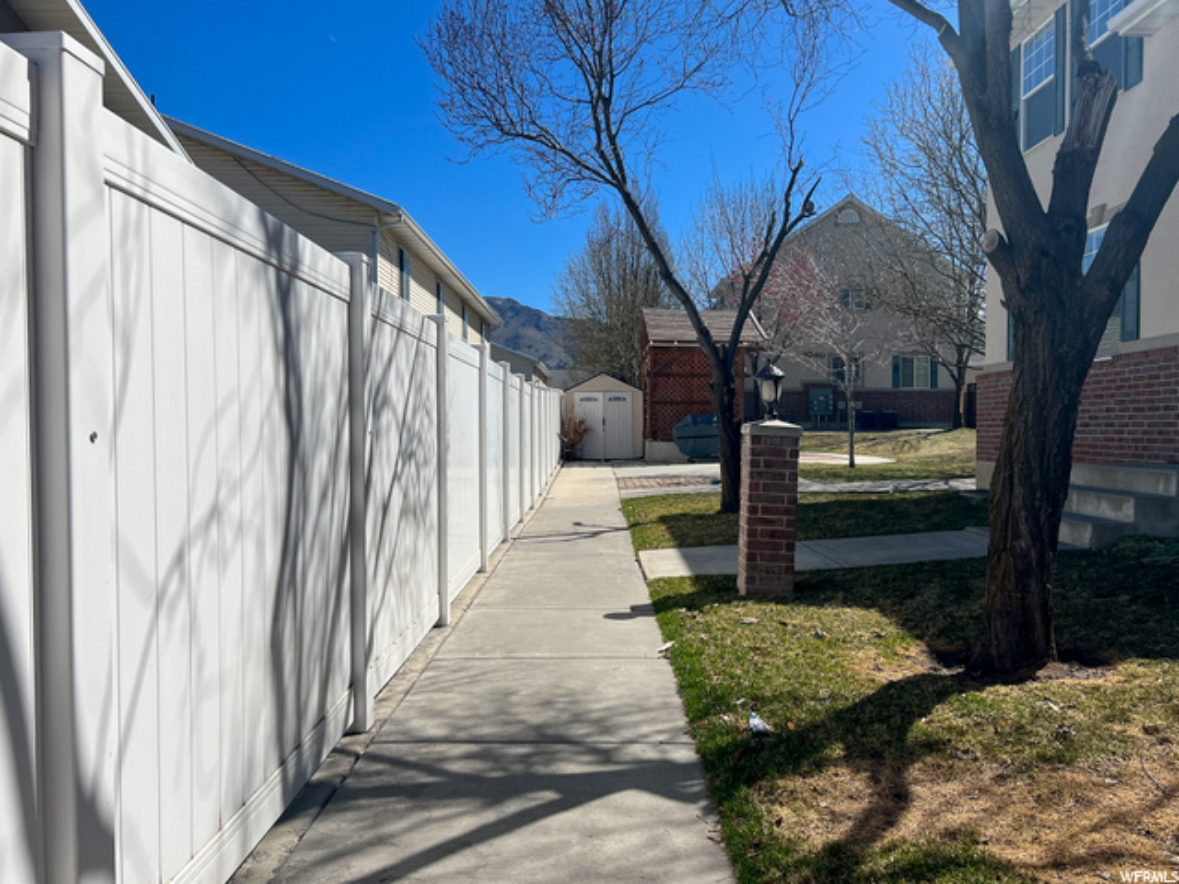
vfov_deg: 53.1
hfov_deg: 67.3
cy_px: 442
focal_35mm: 26
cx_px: 590
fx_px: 886
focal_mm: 5.7
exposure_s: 1/9400
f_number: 1.5
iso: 50
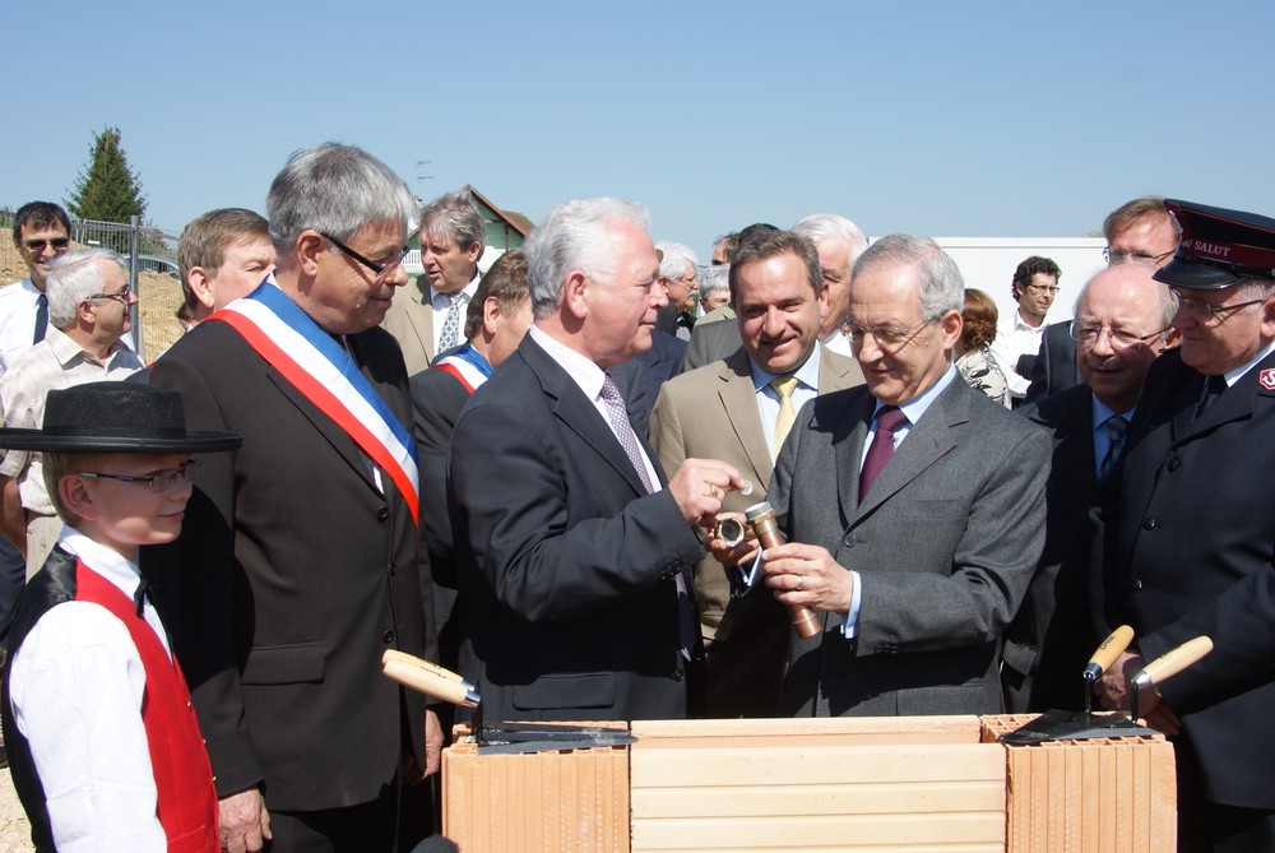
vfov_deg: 32.0
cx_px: 638
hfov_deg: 46.4
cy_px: 426
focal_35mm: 42
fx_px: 1489
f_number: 11
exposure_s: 1/160
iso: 100
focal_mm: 28
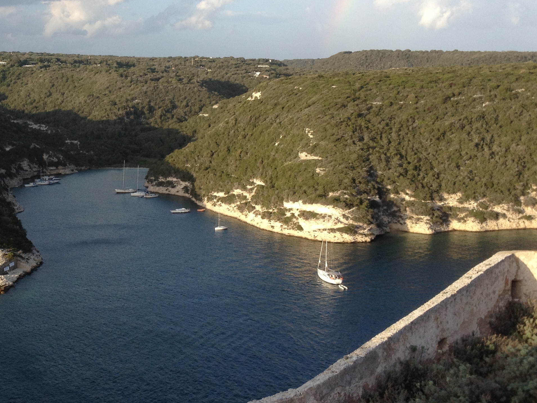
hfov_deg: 31.3
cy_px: 143
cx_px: 99
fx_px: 931
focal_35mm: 60
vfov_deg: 24.3
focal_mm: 4.28
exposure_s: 1/642
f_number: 2.4
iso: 64
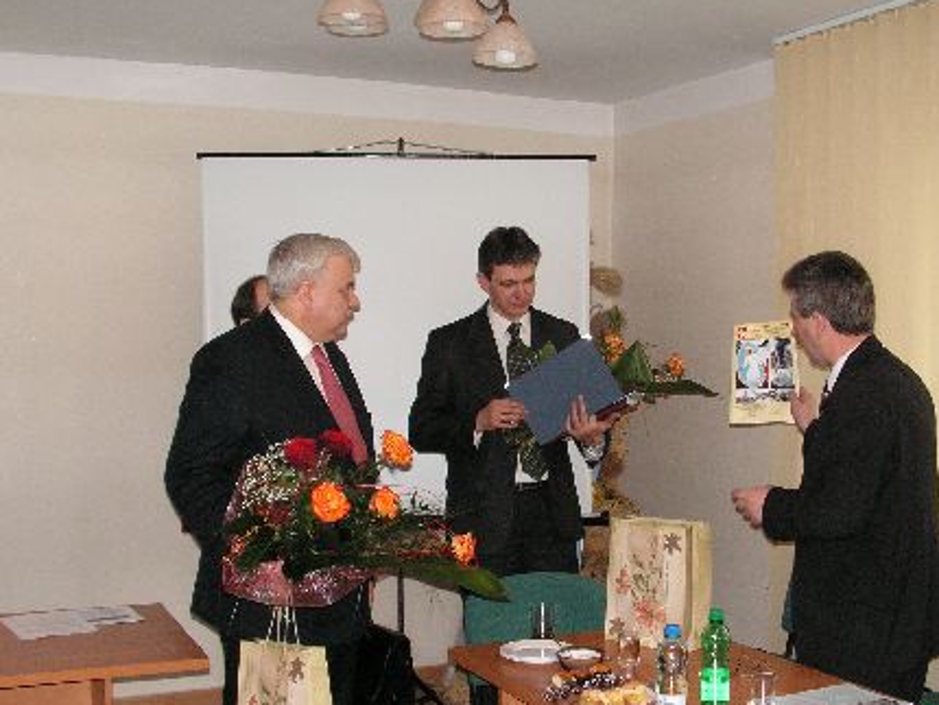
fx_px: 1167
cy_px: 401
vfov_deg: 33.6
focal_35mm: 43
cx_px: 511
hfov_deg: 43.8
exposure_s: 1/40
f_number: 4.8
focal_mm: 6.2
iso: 160
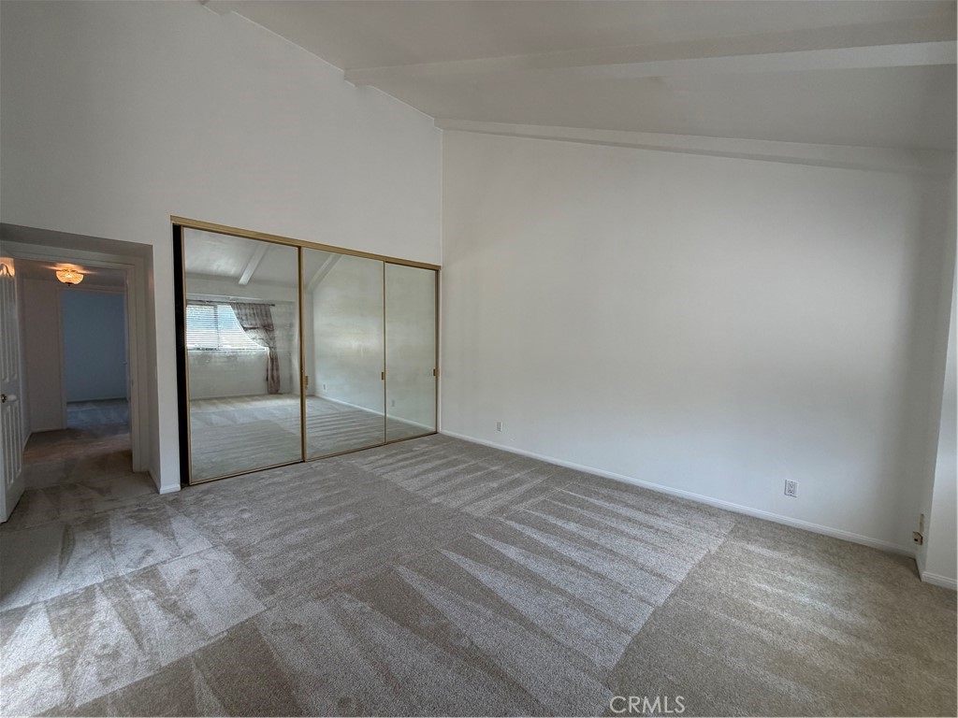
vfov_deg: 85.7
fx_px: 387
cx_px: 479
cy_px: 359
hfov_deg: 102.1
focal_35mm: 14
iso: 125
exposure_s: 1/121
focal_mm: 2.22
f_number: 2.2
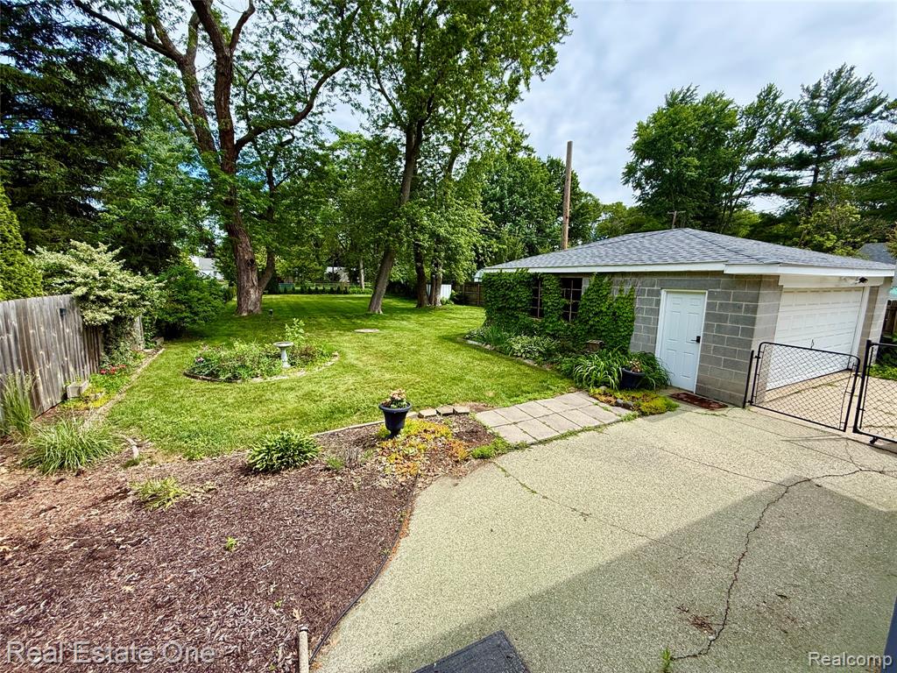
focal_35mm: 14
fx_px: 363
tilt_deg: -9.4
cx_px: 448
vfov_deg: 85.7
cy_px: 336
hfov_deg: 102.1
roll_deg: -0.5
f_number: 2.2
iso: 50
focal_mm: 2.22
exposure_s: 1/679
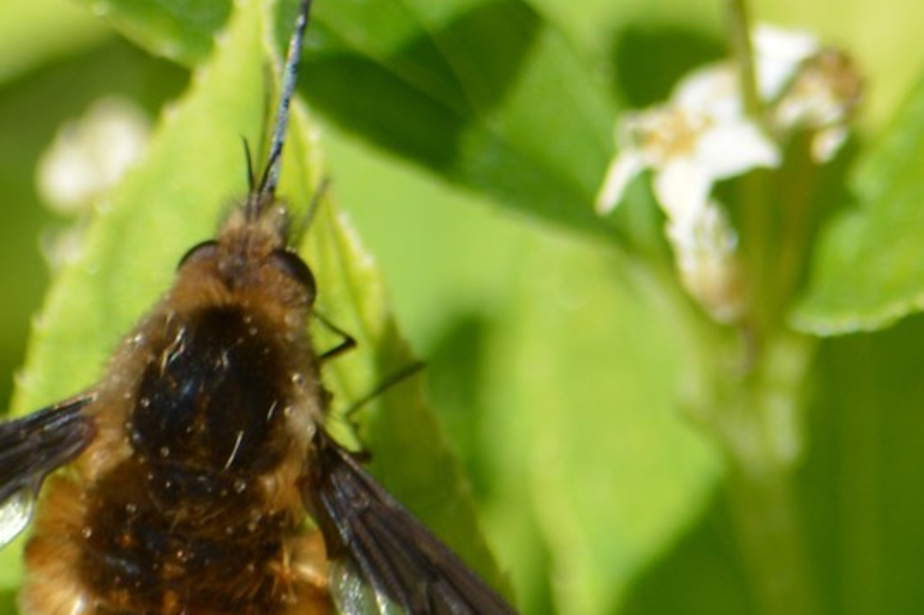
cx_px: 266
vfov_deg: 1.7
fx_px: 20577
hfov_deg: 2.6
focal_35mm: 802
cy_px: 337
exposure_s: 1/200
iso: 100
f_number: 8
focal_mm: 300
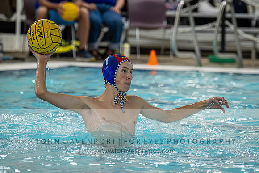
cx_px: 184
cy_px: 91
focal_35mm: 269
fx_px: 1938
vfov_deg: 5.1
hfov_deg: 7.6
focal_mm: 190
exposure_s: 1/1000
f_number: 4
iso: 10000
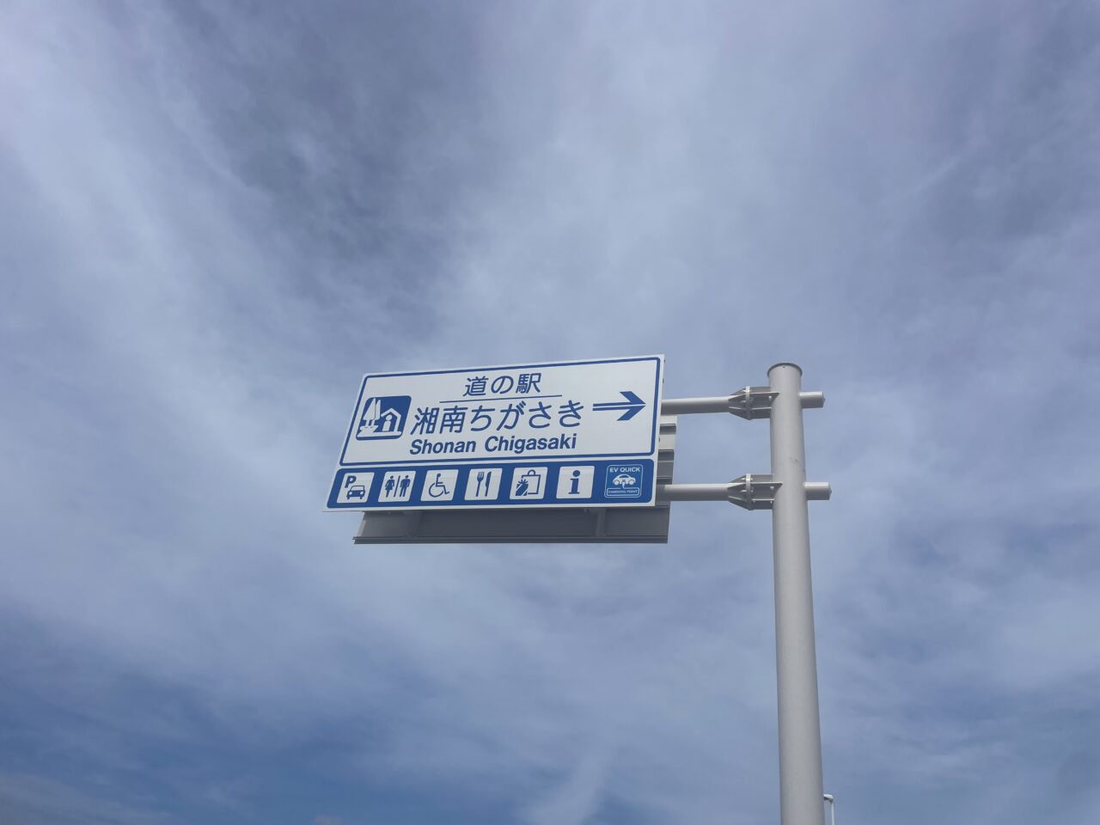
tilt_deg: +35.3
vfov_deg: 53.1
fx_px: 826
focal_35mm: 26
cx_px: 550
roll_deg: -8.6
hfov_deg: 67.3
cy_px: 412
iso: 32
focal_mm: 4.2
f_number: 1.6
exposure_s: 1/10753
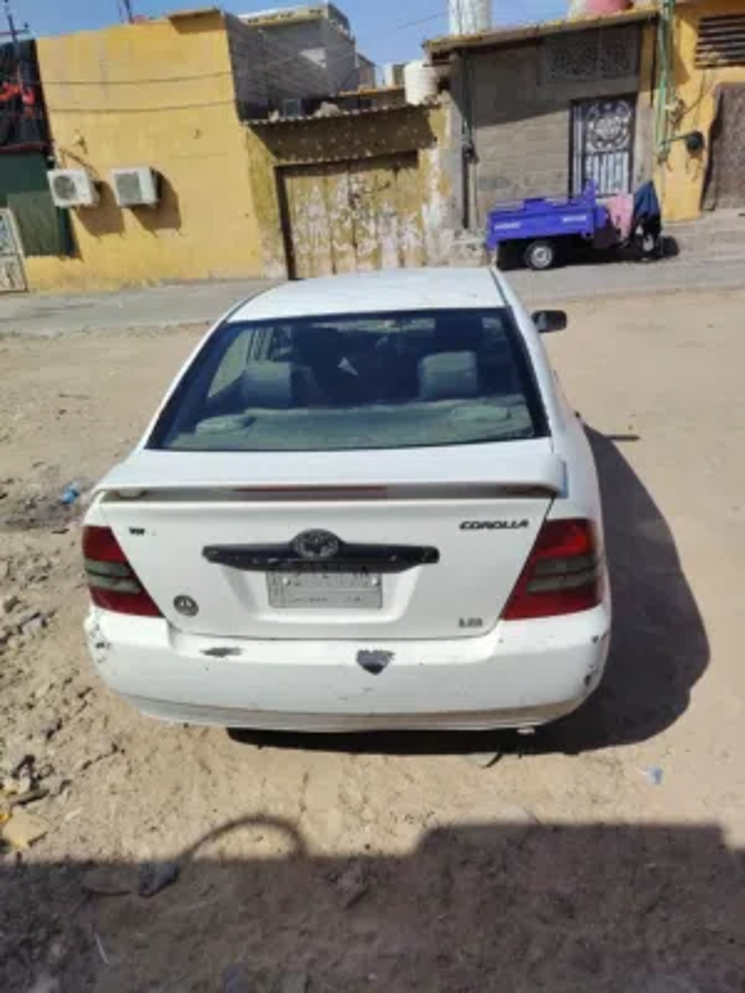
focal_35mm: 24
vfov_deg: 71.6
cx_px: 372
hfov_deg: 56.8
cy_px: 496
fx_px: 689
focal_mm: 5.25
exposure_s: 1/1576
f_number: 1.75
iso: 100
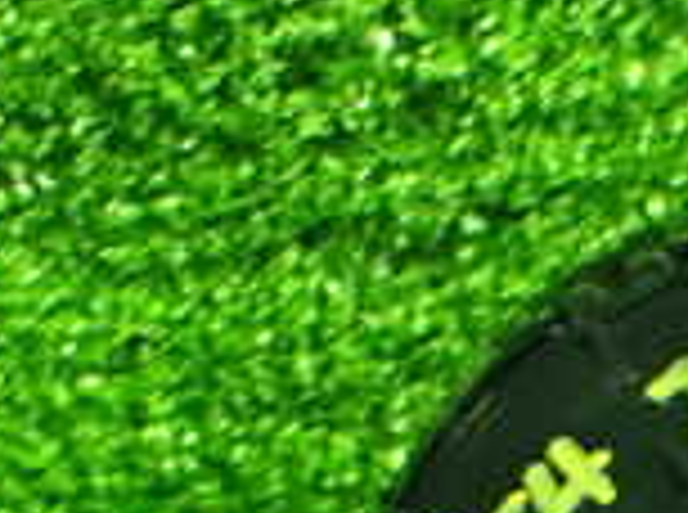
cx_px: 922
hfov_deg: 15.8
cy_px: 832
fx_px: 2340
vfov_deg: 11.8
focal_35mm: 118
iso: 800
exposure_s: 1/40
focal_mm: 5.4
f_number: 2.3
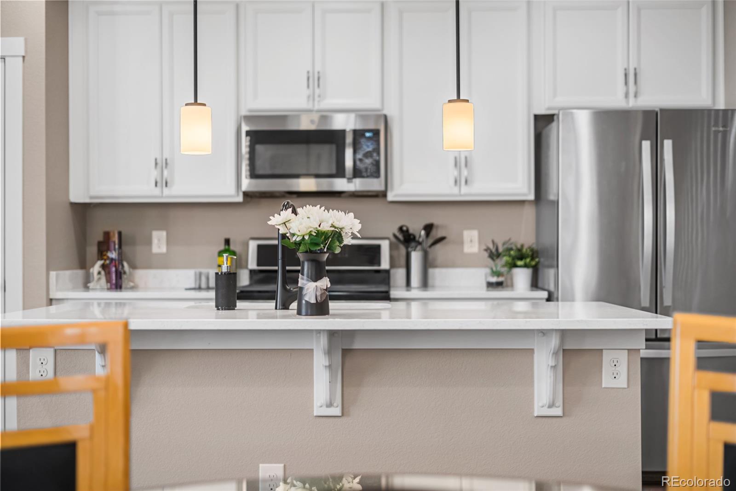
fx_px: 1023
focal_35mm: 50
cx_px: 368
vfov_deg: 27.0
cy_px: 246
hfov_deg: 39.6
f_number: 1.8
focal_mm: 50
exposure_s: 1/40
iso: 200
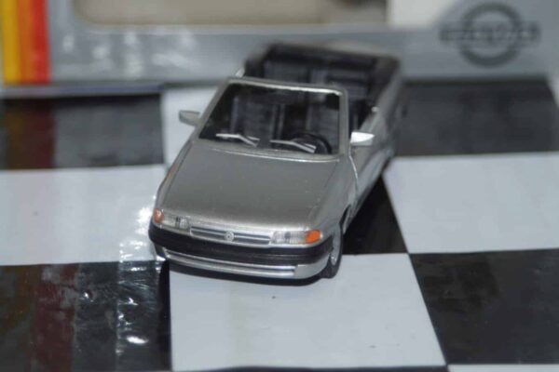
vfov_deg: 11.4
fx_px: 1863
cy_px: 186
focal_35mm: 120
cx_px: 280
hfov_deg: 17.1
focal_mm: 80
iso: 200
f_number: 5.6
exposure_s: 1/60
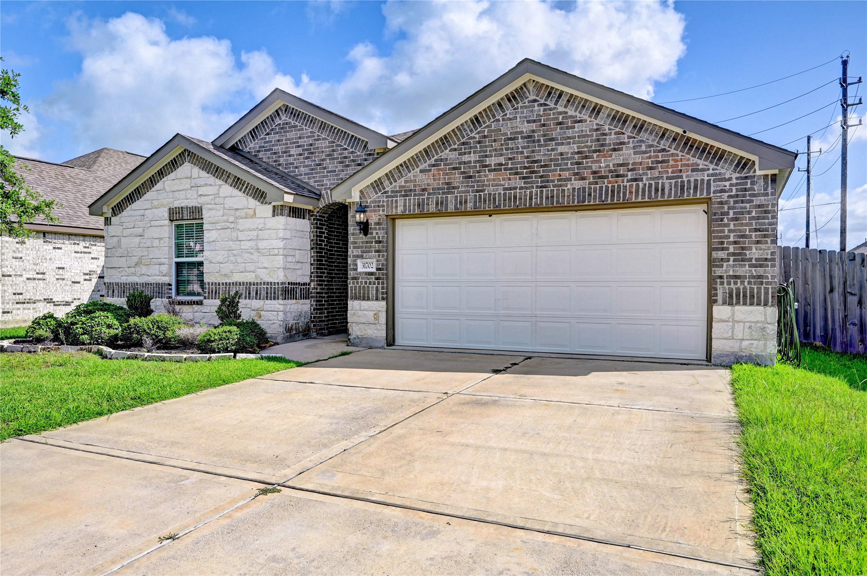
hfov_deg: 72.7
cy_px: 288
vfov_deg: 52.1
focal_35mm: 24
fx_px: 590
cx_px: 434
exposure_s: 1/1000
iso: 400
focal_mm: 24.5
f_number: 8
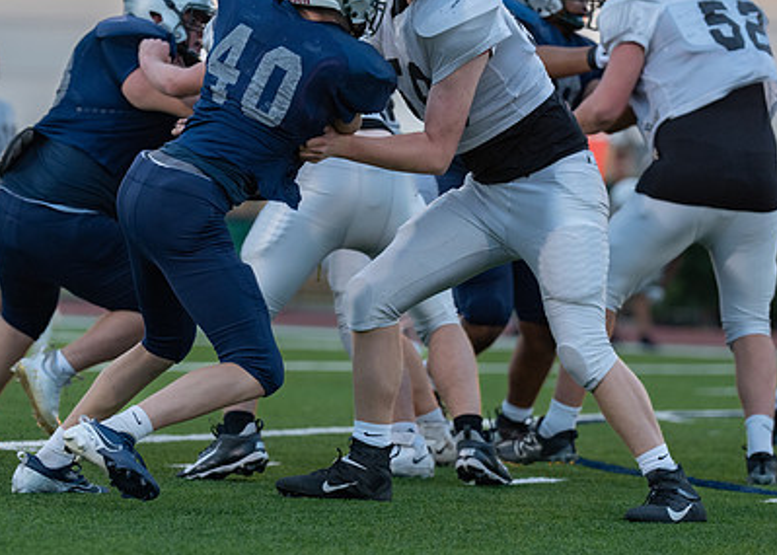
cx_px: 317
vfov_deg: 5.7
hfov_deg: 8.0
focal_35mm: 253
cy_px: 229
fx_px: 5583
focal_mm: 152
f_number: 2.8
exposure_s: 1/1250
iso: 1250
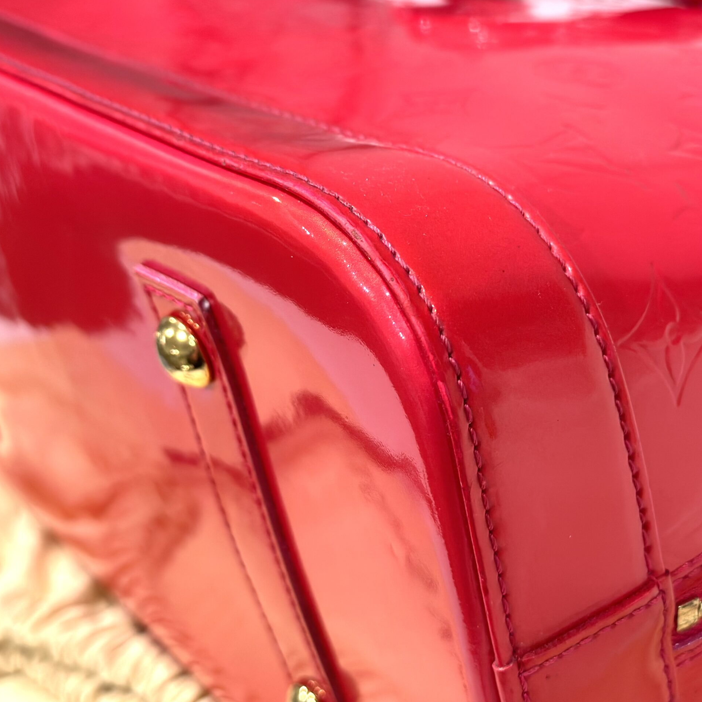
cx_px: 405
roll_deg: +30.4
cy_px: 350
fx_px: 1308
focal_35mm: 57
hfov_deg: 30.0
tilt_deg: -37.7
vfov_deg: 30.0
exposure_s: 1/60
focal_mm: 6.86
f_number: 1.78
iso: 200
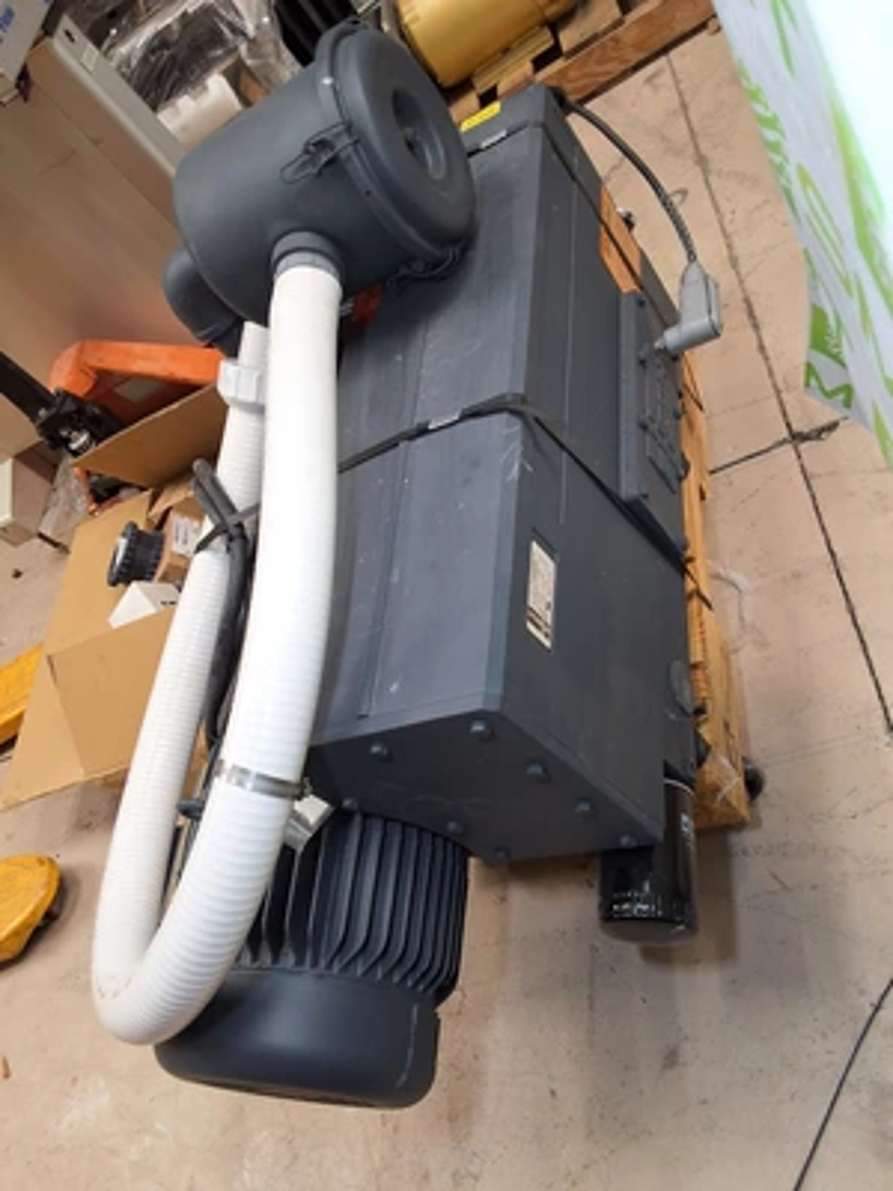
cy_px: 596
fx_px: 963
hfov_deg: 49.7
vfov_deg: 63.4
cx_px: 446
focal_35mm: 28
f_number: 1.9
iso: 64
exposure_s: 1/40
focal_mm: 2.91
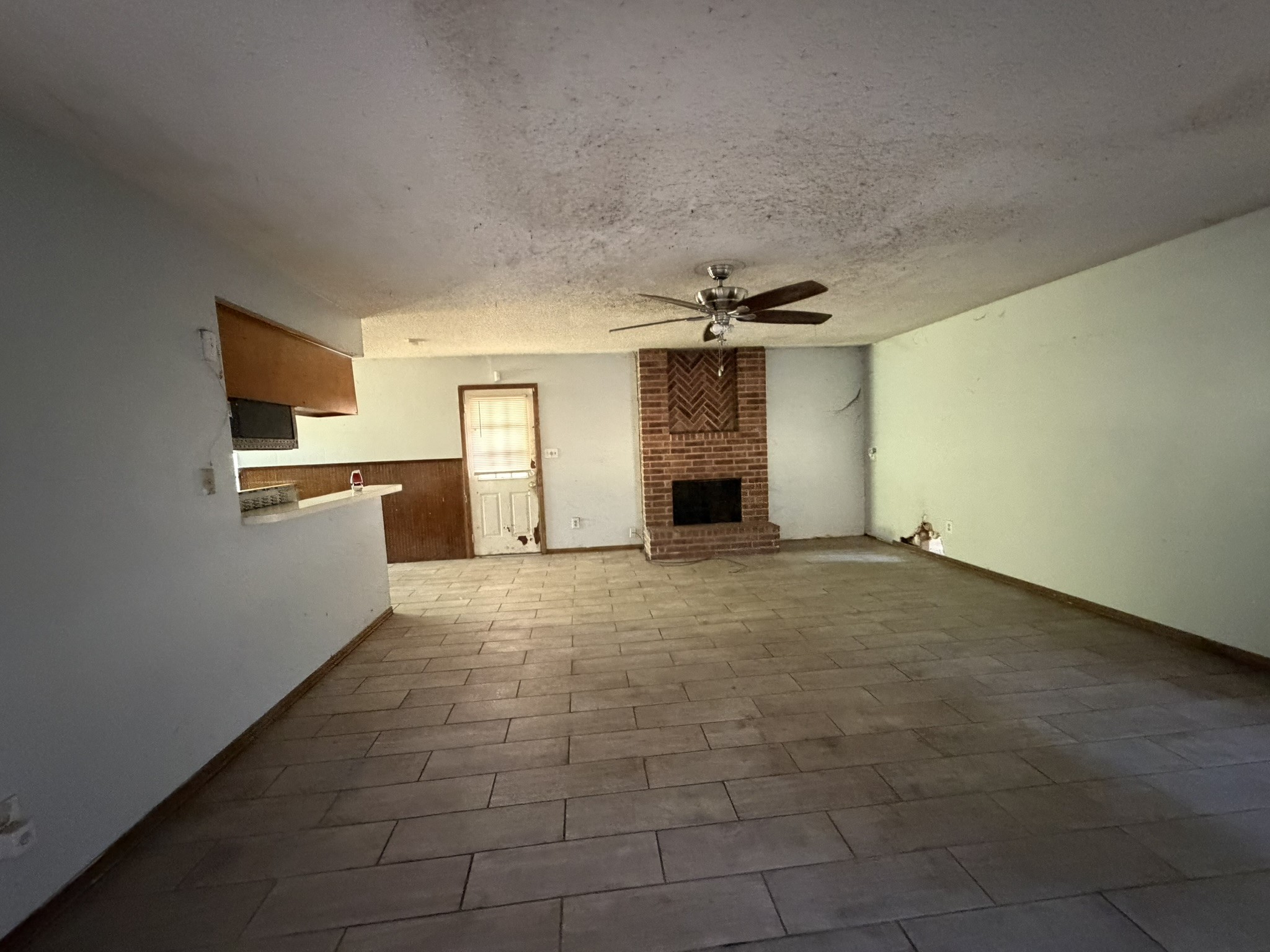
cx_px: 635
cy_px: 476
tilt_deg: -3.8
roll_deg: +2.1
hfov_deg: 102.1
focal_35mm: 14
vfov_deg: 85.7
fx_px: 514
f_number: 2.2
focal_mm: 2.22
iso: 1250
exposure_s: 1/52
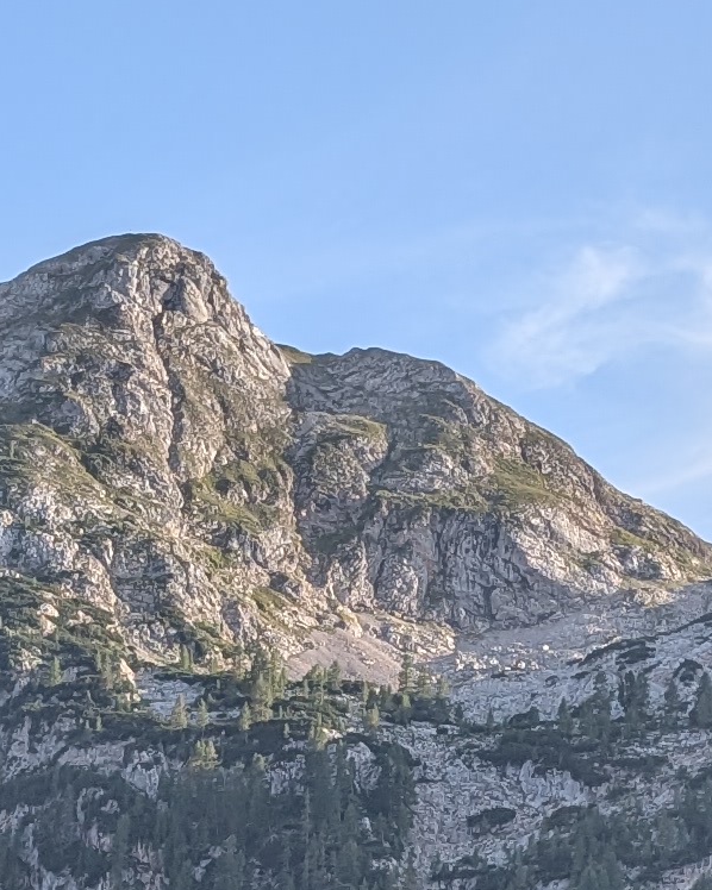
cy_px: 1322
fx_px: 3373
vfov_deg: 14.1
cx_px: 350
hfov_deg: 12.0
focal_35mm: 128
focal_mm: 6.9
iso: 21
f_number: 1.68
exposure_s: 1/664
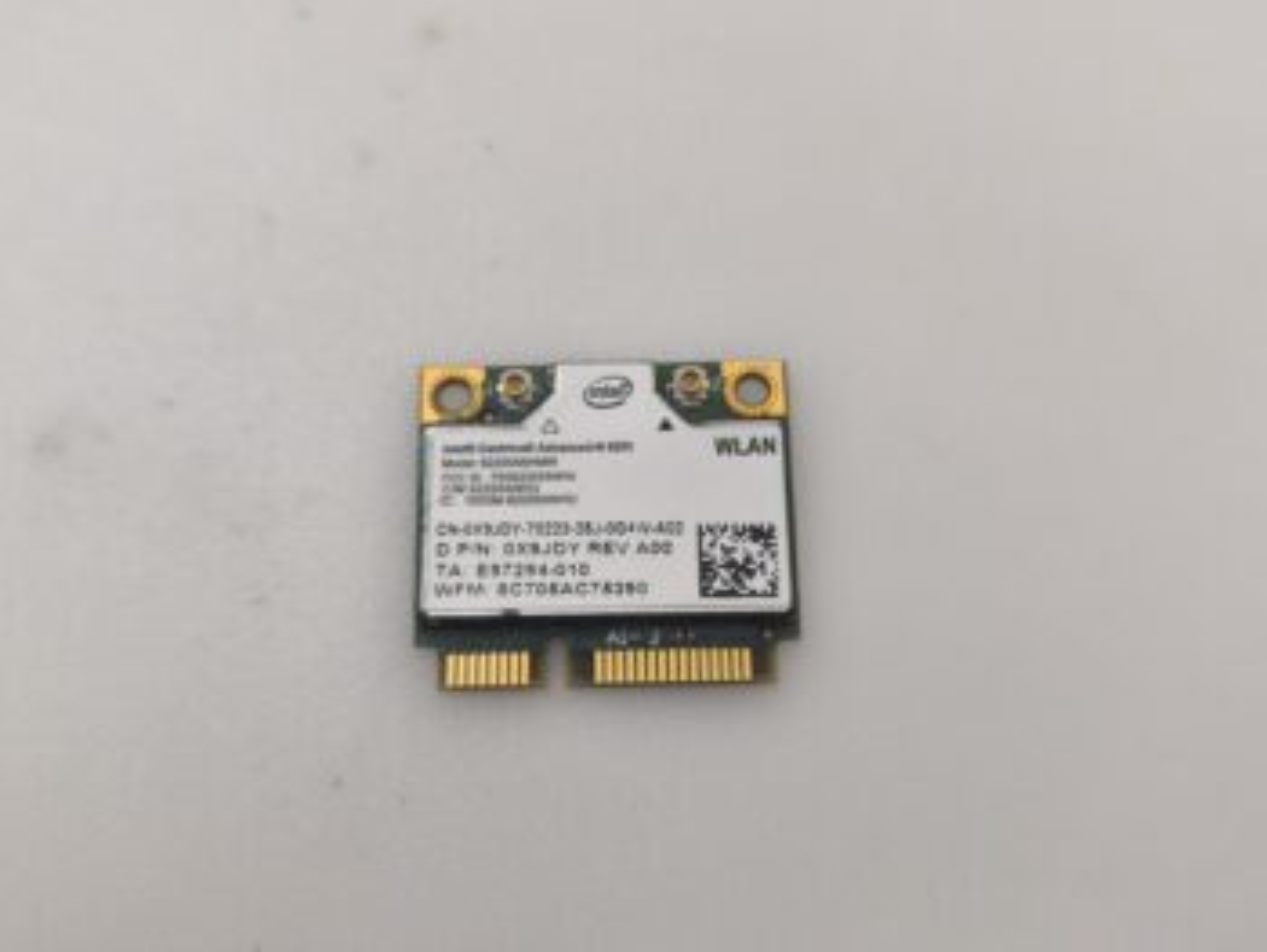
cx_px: 634
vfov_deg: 40.7
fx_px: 1282
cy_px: 476
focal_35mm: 35
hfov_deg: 52.6
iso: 400
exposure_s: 1/50
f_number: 1.6
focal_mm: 6.57
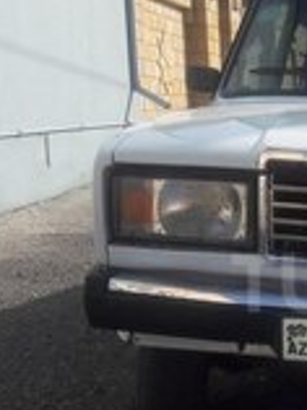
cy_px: 283
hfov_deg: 15.7
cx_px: 432
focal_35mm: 88
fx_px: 1043
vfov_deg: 22.2
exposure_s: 1/1435
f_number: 1.9
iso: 40
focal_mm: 3.7
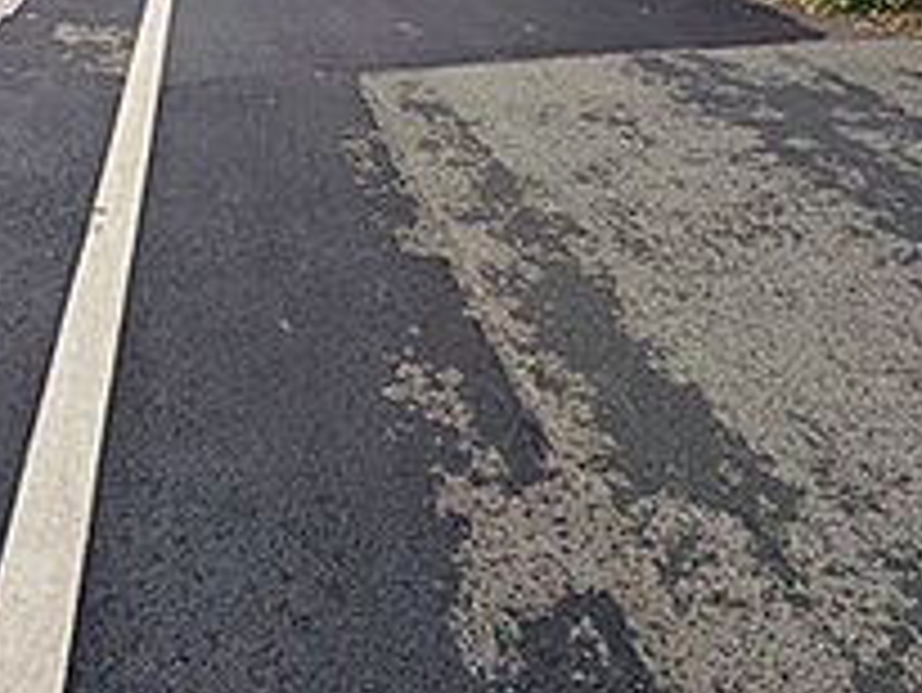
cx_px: 261
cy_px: -234
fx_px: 1093
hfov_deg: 44.6
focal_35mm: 41
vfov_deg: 28.2
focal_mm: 1.83
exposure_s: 1/454
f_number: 2.2
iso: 51
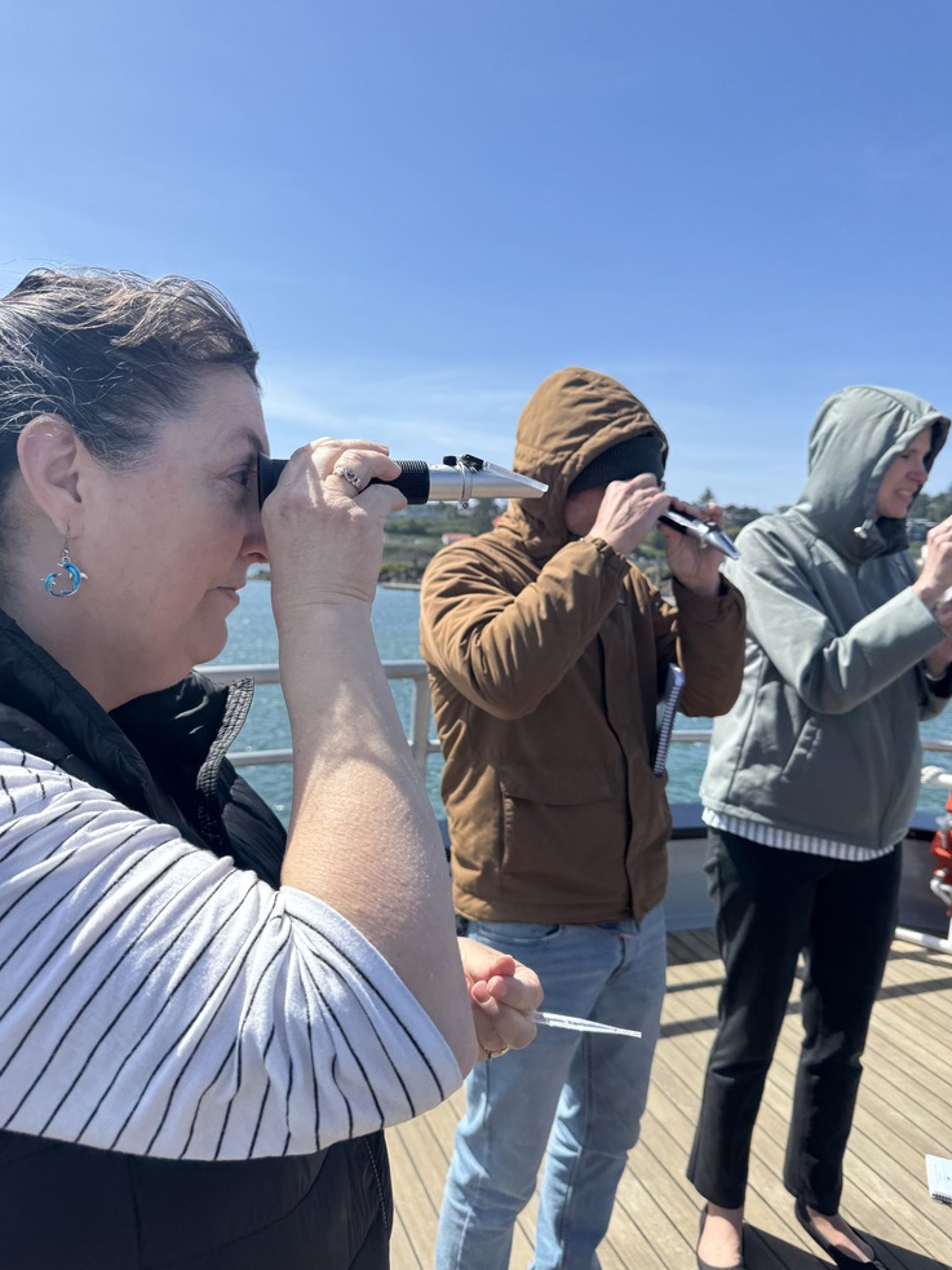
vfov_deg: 69.4
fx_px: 917
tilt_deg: -3.7
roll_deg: +0.5
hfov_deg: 54.9
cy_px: 645
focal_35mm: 25
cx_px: 469
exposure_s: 1/3247
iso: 80
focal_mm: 6.76
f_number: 1.78
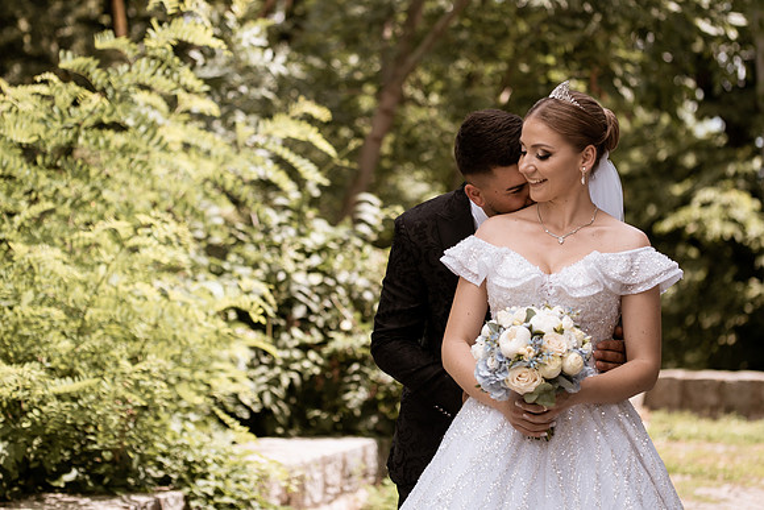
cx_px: 456
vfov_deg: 12.4
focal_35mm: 110
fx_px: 2337
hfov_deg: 18.5
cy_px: 198
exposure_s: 1/640
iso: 125
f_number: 3.2
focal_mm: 90
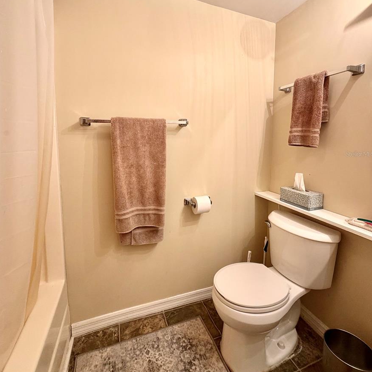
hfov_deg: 84.0
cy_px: 154
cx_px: 184
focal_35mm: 17
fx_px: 207
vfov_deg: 83.2
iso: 200
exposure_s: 1/60
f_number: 2.2
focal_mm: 2.22
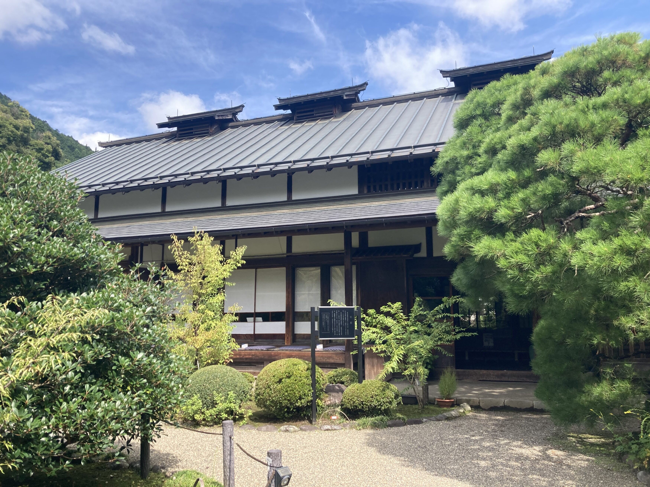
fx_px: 526
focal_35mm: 28
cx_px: 325
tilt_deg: +10.5
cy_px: 244
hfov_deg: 63.4
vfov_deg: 49.7
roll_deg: -0.2
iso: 20
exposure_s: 1/750
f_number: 1.8
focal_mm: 3.99
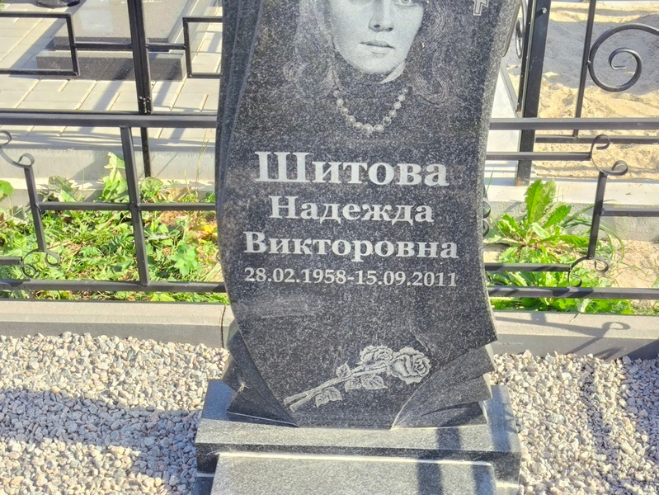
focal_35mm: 50
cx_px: 330
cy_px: 248
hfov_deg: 38.2
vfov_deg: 29.1
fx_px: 952
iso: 50
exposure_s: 1/222
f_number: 1.7
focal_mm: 4.71
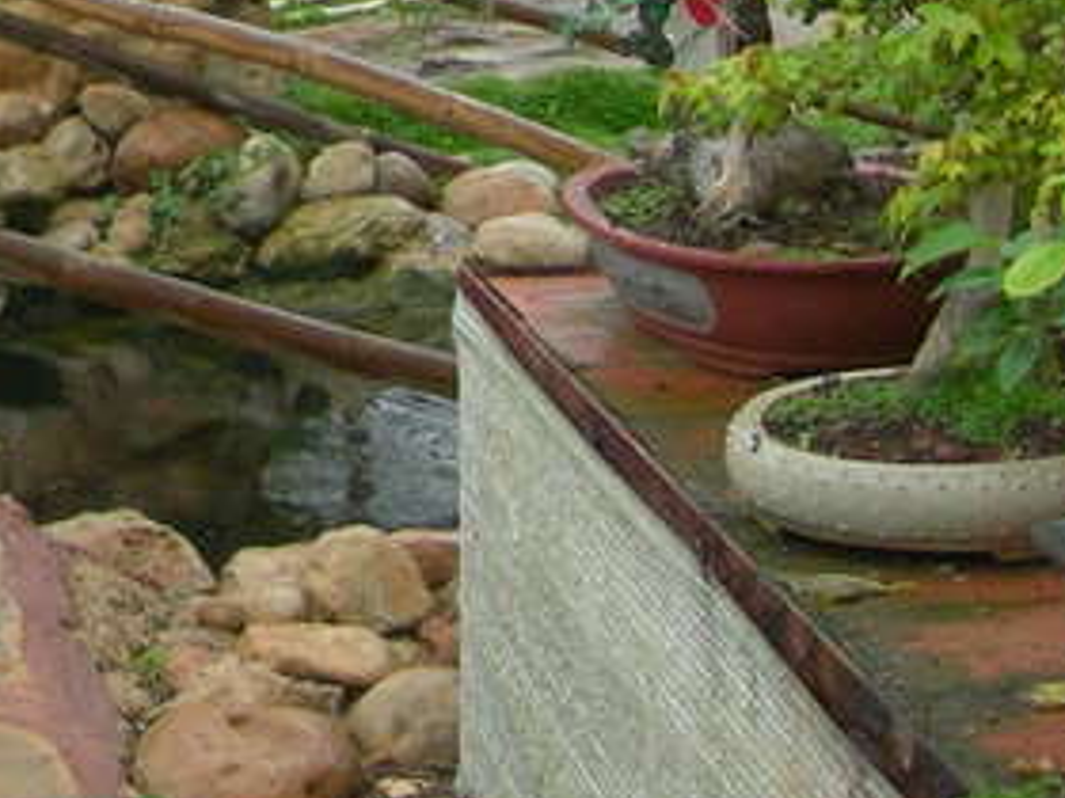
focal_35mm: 139
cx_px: -582
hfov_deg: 13.3
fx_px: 4276
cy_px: -391
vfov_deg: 10.3
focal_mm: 7.8
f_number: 2.8
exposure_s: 1/132
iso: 200
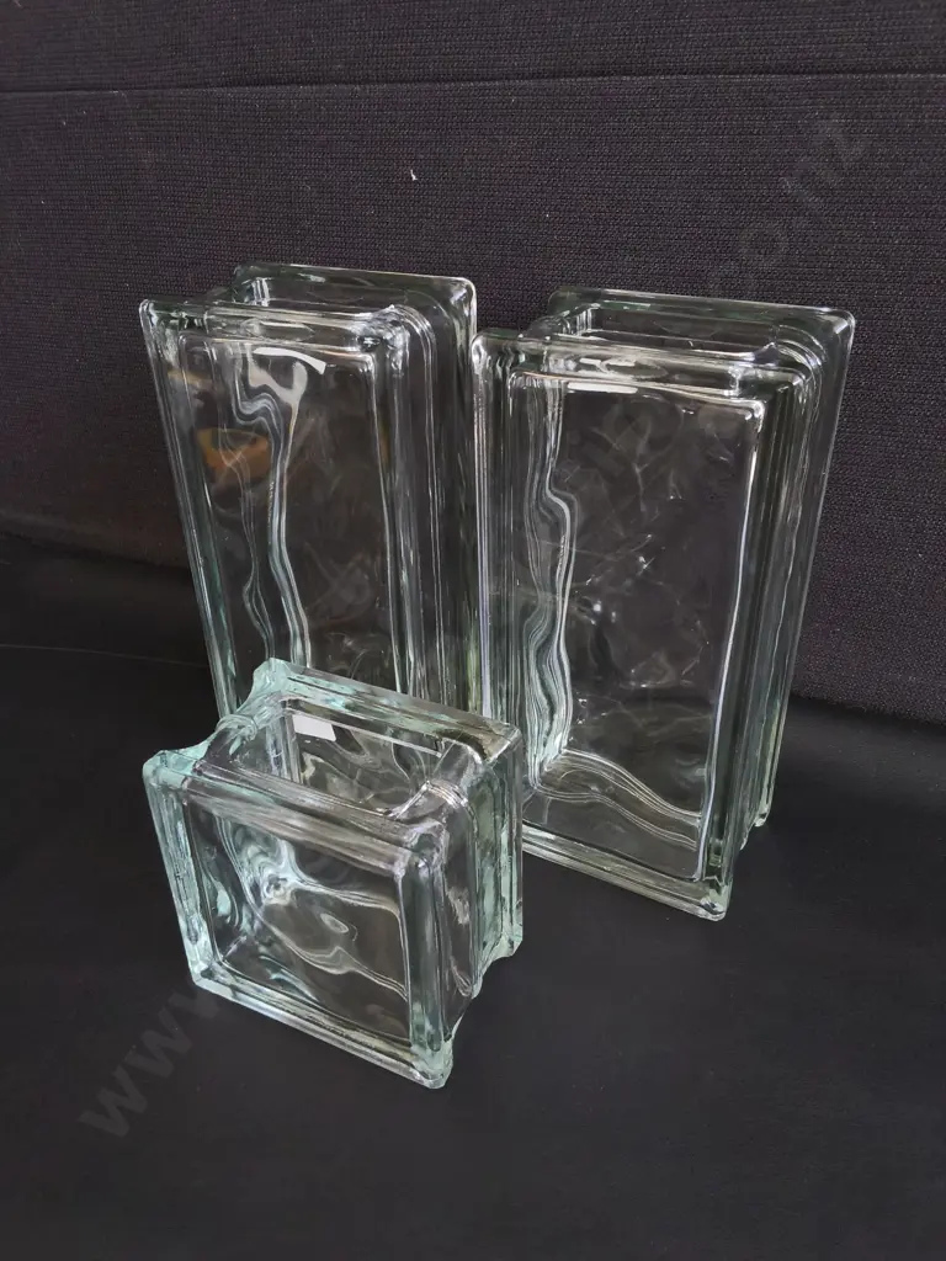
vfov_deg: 65.3
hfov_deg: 51.4
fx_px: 984
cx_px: 473
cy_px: 630
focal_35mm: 27
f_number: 2
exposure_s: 1/120
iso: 250
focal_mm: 2.87
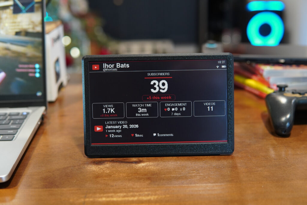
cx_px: 154
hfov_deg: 43.6
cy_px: 102
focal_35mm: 45
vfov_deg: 29.9
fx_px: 384
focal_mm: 30
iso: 1000
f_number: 2.5
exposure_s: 1/50
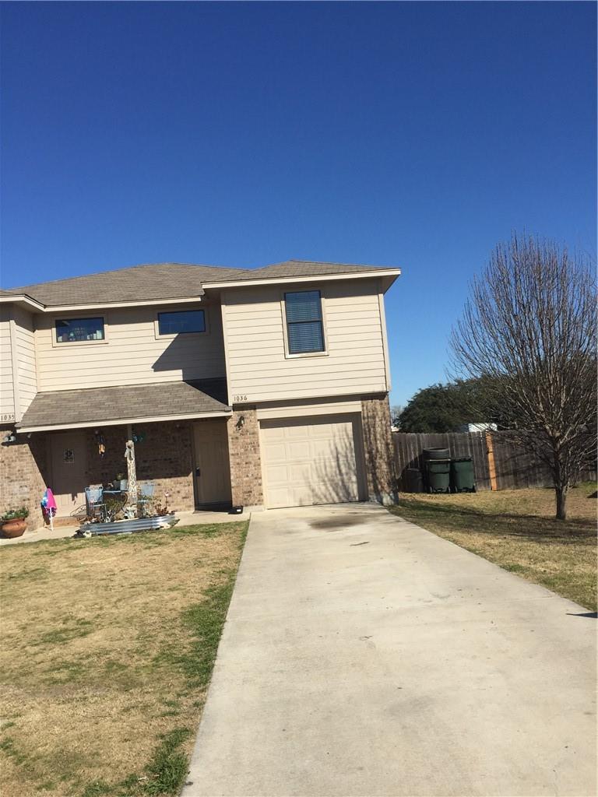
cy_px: 398
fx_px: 668
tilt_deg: +5.6
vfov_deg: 61.7
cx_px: 299
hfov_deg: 48.2
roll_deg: +4.7
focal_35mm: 29
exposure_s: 1/3049
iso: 32
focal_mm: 4.15
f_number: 2.2
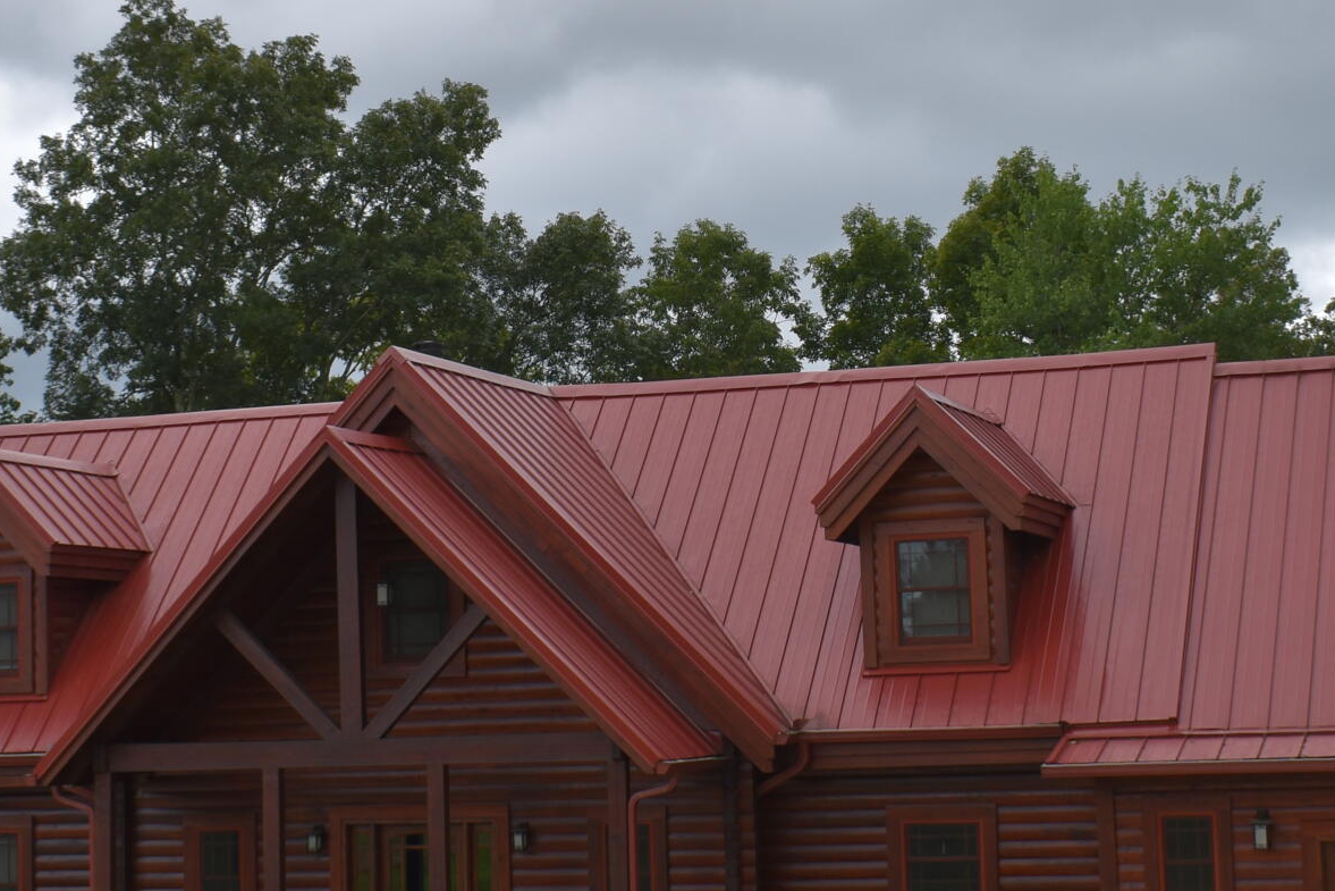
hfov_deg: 25.3
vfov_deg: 17.0
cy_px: 354
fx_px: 2977
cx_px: 709
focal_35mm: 80
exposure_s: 1/200
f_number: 7.1
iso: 100
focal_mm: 21
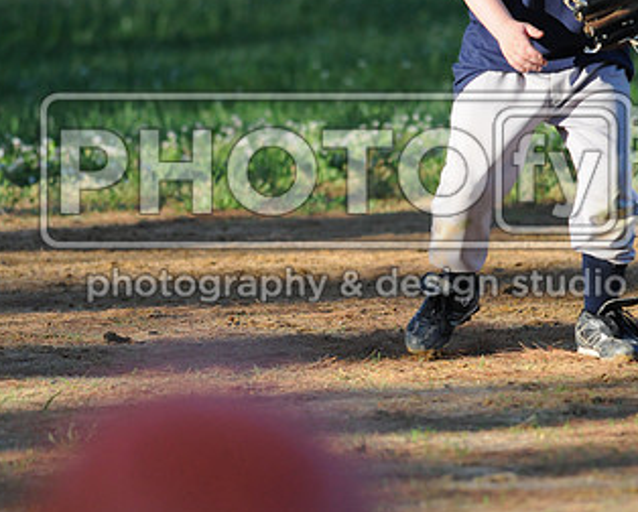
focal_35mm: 778
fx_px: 14709
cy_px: 187
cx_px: 346
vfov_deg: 2.0
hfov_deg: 2.5
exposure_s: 1/2000
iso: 800
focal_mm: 300
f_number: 4
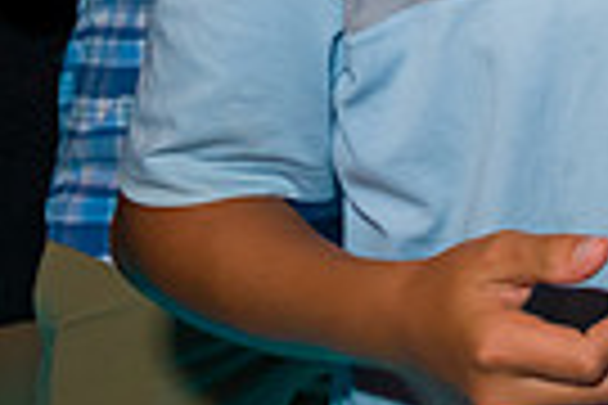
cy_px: -295
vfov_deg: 12.3
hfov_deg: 16.1
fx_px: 1739
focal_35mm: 103
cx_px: 1157
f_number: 3.2
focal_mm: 24
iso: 1600
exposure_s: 1/125
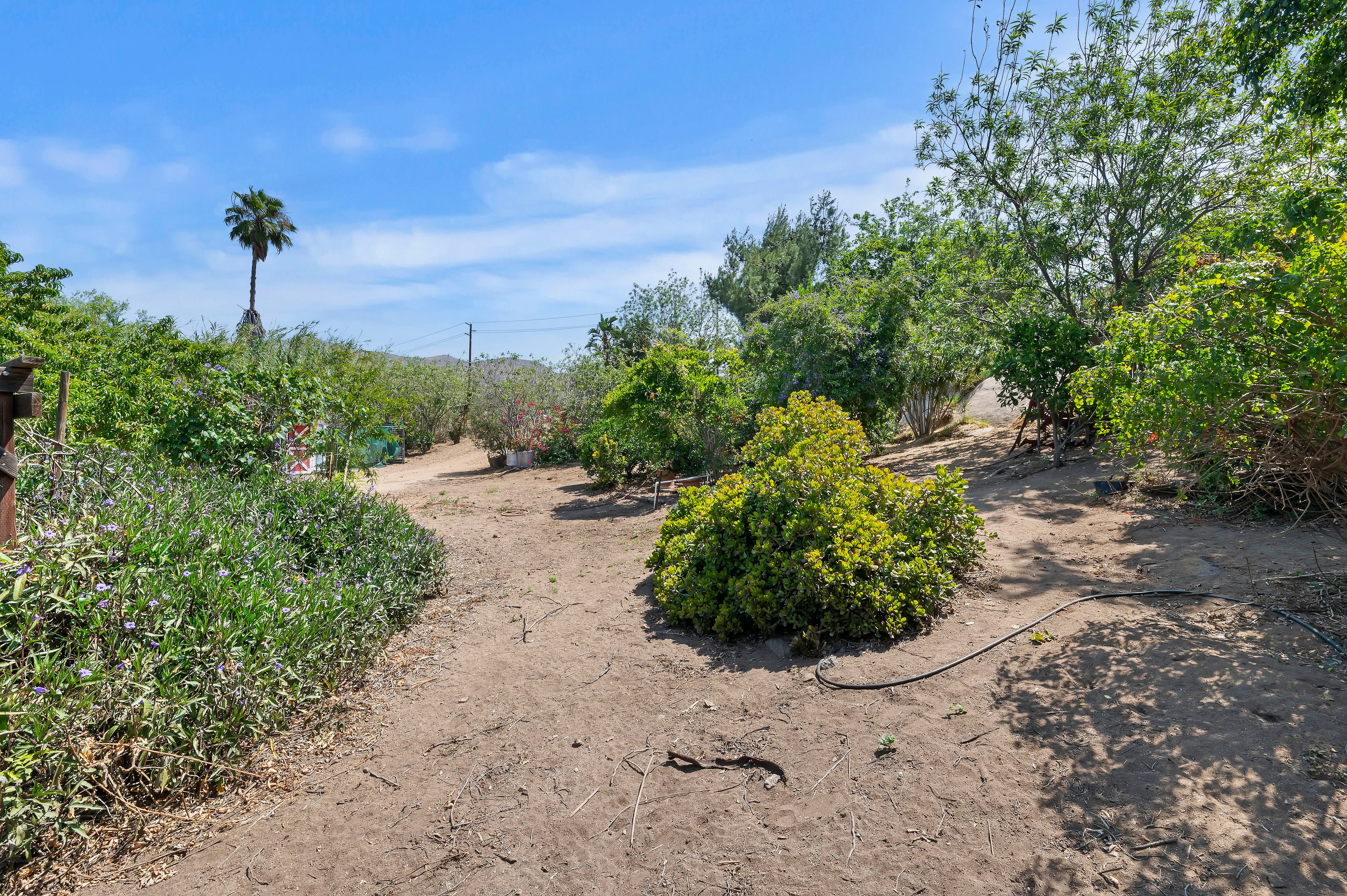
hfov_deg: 104.3
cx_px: 674
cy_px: 448
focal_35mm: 14
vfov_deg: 81.1
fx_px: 523
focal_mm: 14
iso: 500
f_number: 20
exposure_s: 1/125
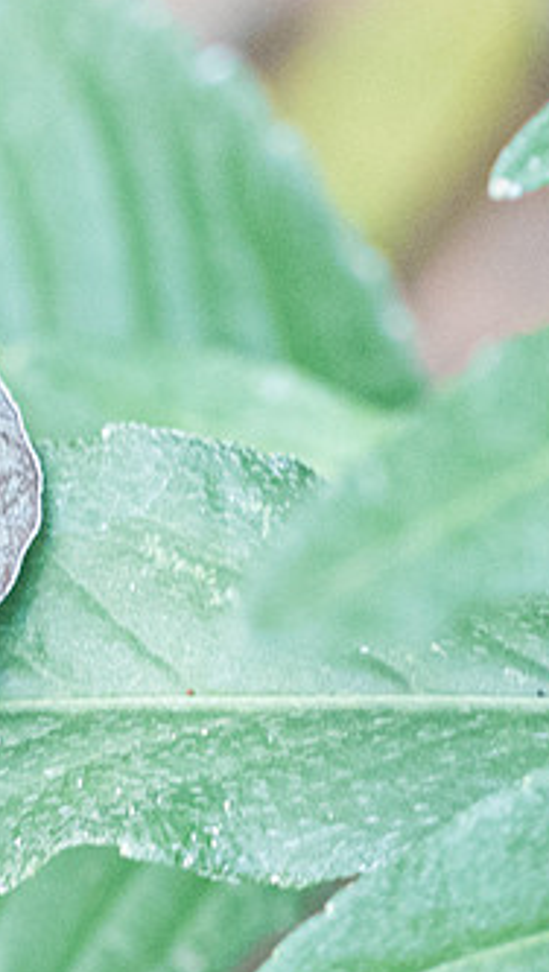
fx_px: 26582
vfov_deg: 2.1
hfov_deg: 1.2
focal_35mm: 1030
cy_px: 619
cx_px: -266
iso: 1000
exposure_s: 1/100
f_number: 6.3
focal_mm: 150
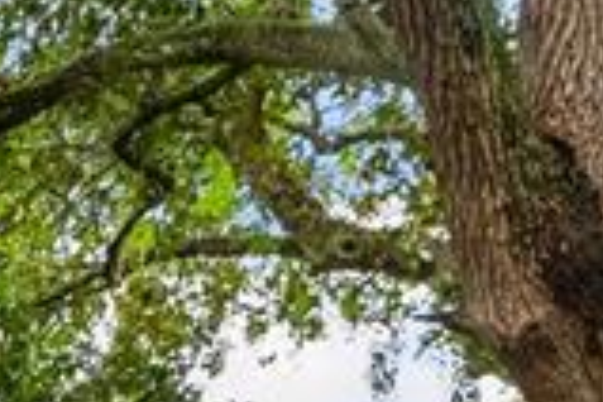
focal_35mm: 103
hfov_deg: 13.1
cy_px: 946
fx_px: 1725
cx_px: -963
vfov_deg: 11.2
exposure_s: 1/200
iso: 2000
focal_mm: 16
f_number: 9
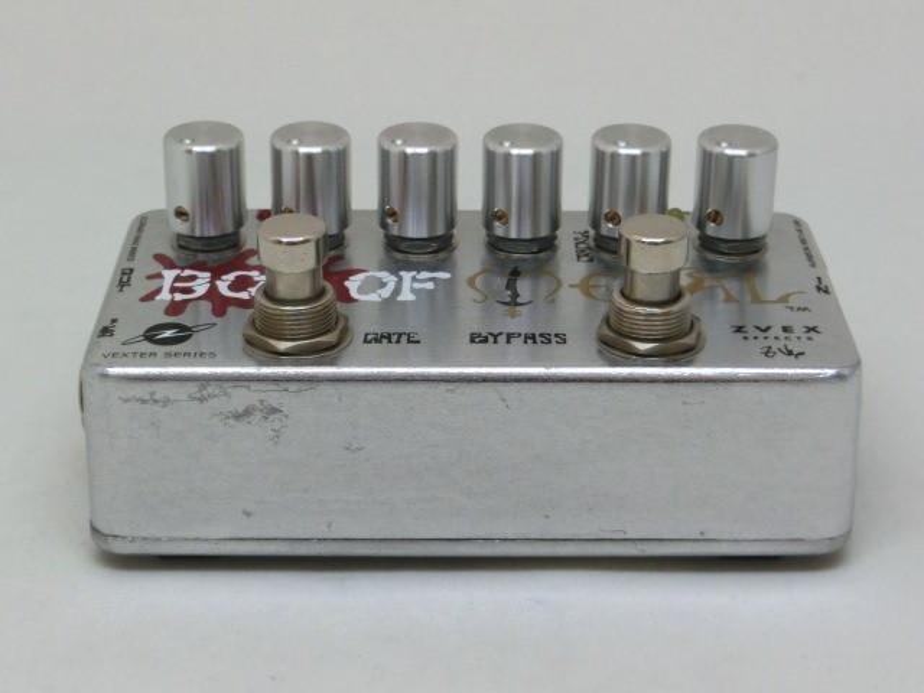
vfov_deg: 18.4
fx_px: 2135
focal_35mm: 80
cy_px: 346
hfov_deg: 24.4
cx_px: 462
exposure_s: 1/80
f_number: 5.4
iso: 640
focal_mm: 14.3
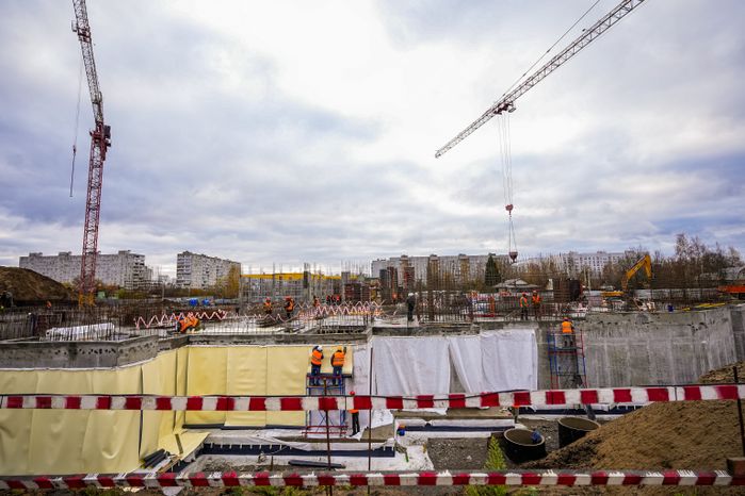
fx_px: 352
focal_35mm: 17
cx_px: 372
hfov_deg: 93.3
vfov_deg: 70.4
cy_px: 248
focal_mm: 17
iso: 320
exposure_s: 1/800
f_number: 2.8
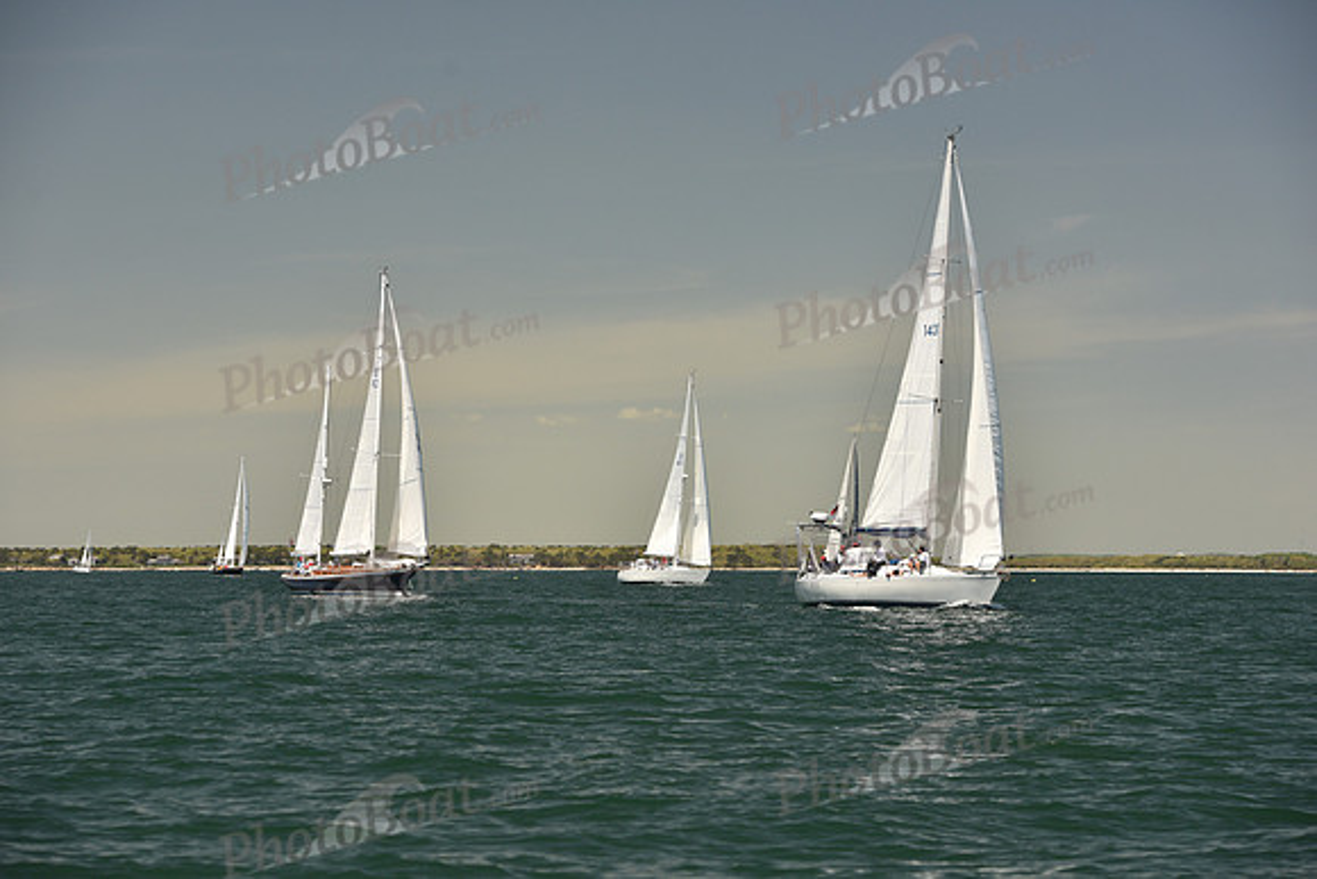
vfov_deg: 12.5
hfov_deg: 18.6
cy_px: 440
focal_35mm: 110
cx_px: 658
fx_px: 4025
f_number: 5
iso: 250
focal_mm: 110
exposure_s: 1/800
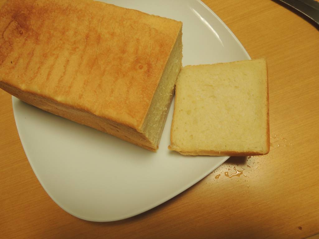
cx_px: 160
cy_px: 120
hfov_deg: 71.6
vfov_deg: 56.8
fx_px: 221
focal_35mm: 24
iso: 180
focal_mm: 4.3
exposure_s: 1/30
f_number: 2.8
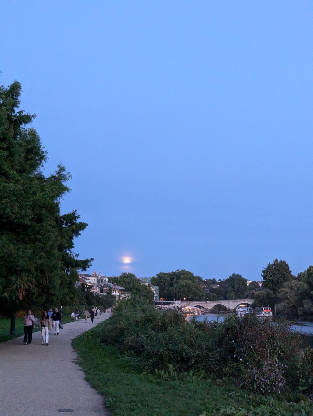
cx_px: 156
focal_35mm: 48
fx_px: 577
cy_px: 208
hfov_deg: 30.3
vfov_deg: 39.6
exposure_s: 1/129
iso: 1755
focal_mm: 6.81
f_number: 1.85
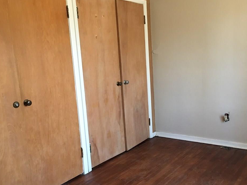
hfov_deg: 56.8
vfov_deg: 44.1
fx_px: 228
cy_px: 92
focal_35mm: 32
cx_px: 130
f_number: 2.2
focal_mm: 4.15
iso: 100
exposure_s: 1/15
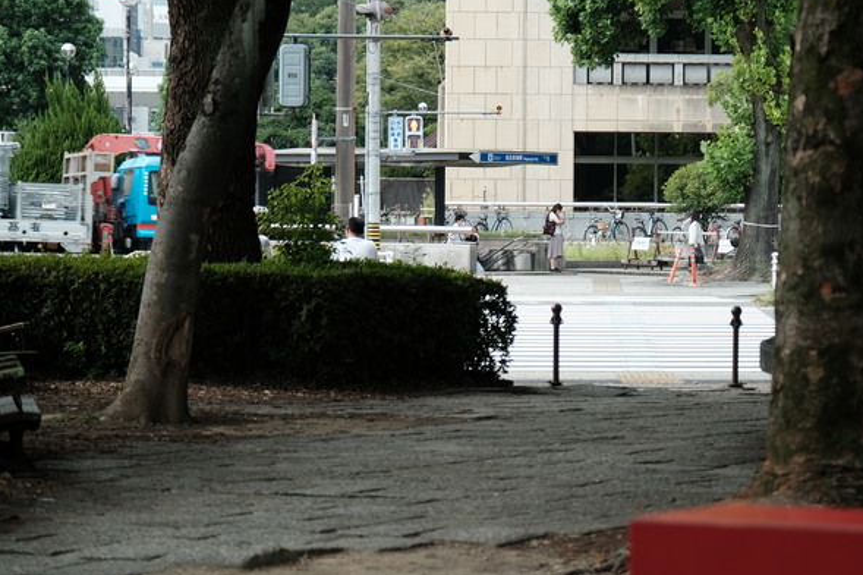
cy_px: 248
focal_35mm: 159
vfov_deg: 8.6
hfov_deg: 12.9
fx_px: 3809
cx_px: 558
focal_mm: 80
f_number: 4
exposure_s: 1/180
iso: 160
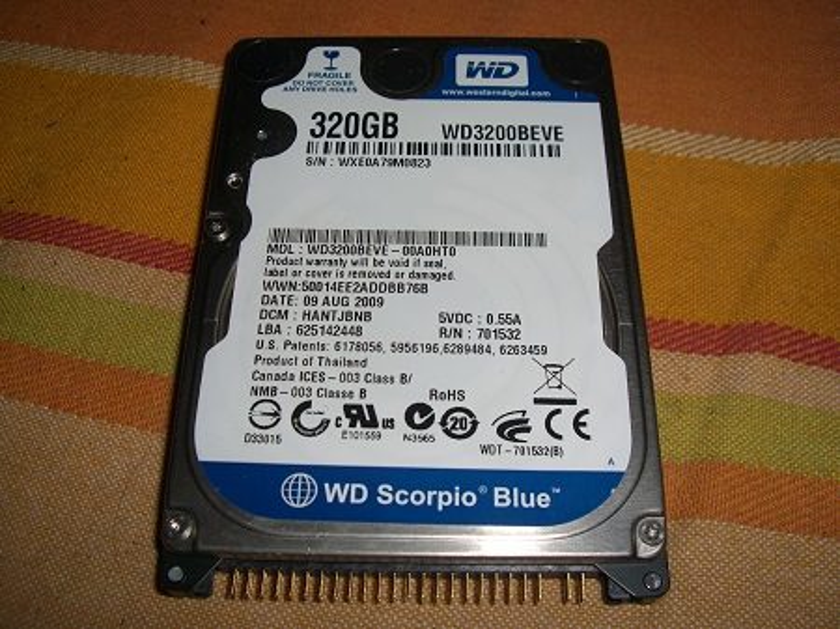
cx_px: 420
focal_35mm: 38
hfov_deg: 49.0
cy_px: 314
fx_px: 922
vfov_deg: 37.7
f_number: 5.6
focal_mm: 7.9
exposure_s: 1/60
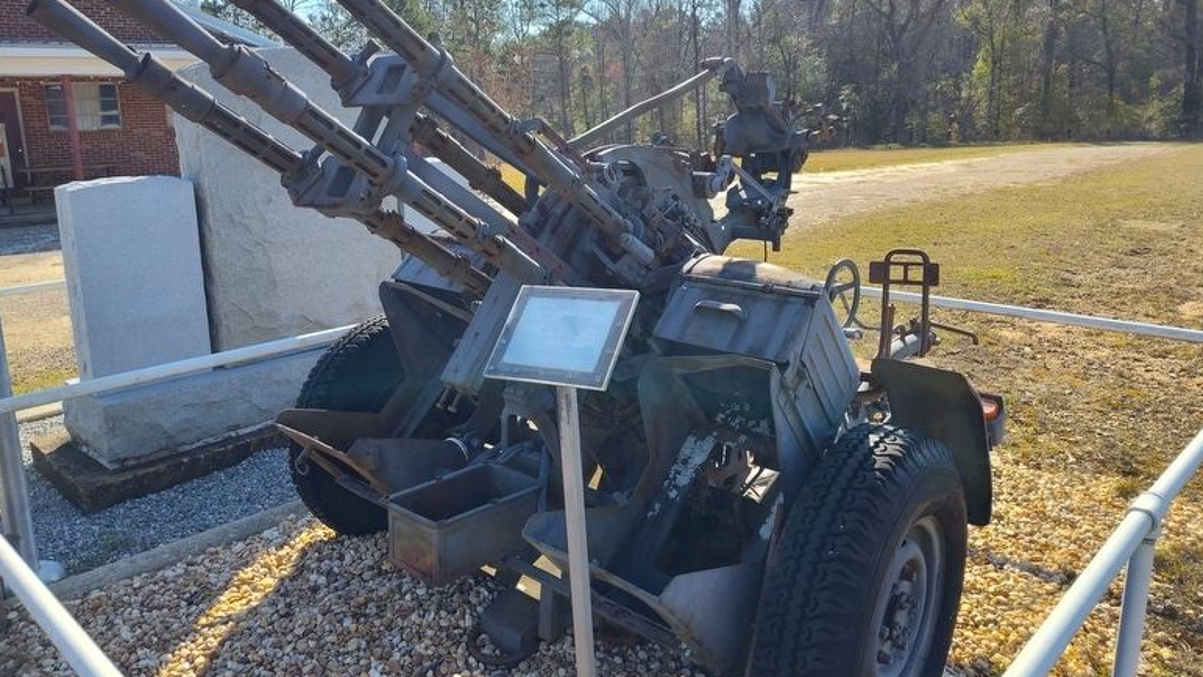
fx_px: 830
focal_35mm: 26
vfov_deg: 44.2
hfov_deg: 71.9
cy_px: 281
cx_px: 591
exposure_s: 1/1122
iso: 100
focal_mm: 5.56
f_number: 1.8
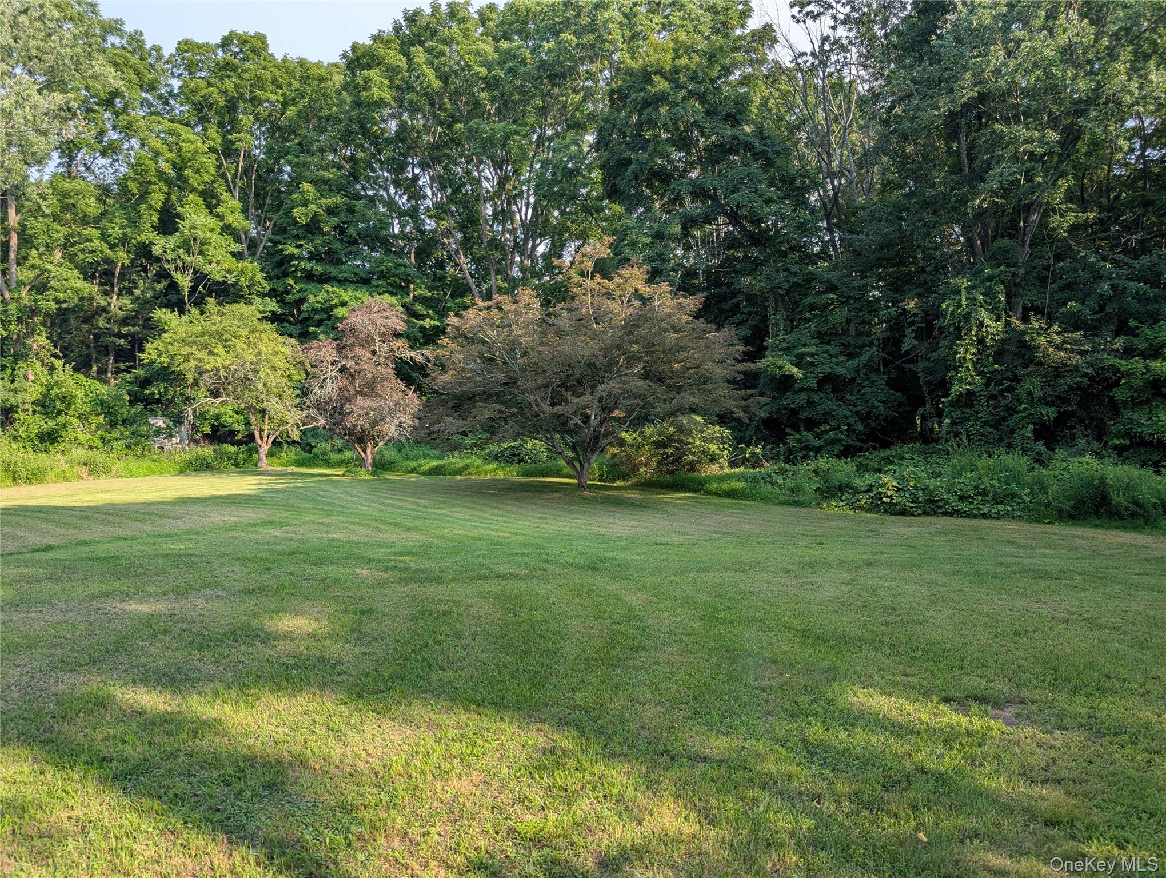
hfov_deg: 71.5
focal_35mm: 24
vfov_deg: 56.9
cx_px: 583
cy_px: 439
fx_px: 810
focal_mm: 6.9
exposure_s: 1/362
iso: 17
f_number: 1.68
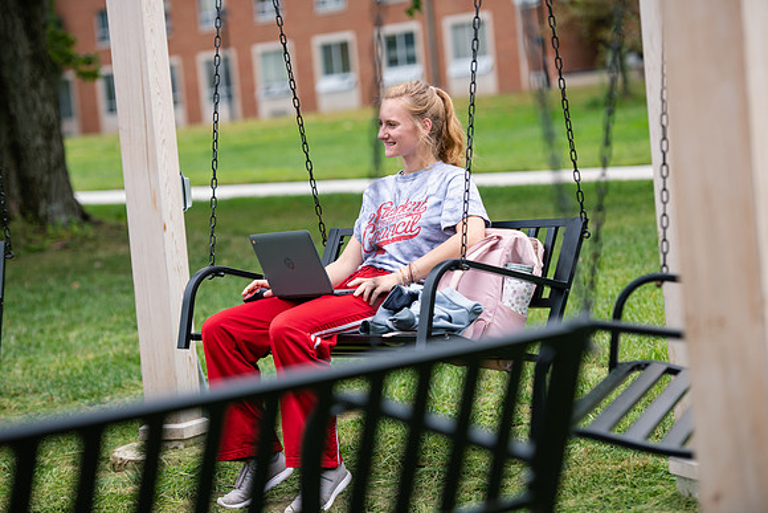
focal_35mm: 112
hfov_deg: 18.3
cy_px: 256
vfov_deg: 12.2
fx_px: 2390
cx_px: 384
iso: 160
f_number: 3.2
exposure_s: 1/500
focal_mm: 112
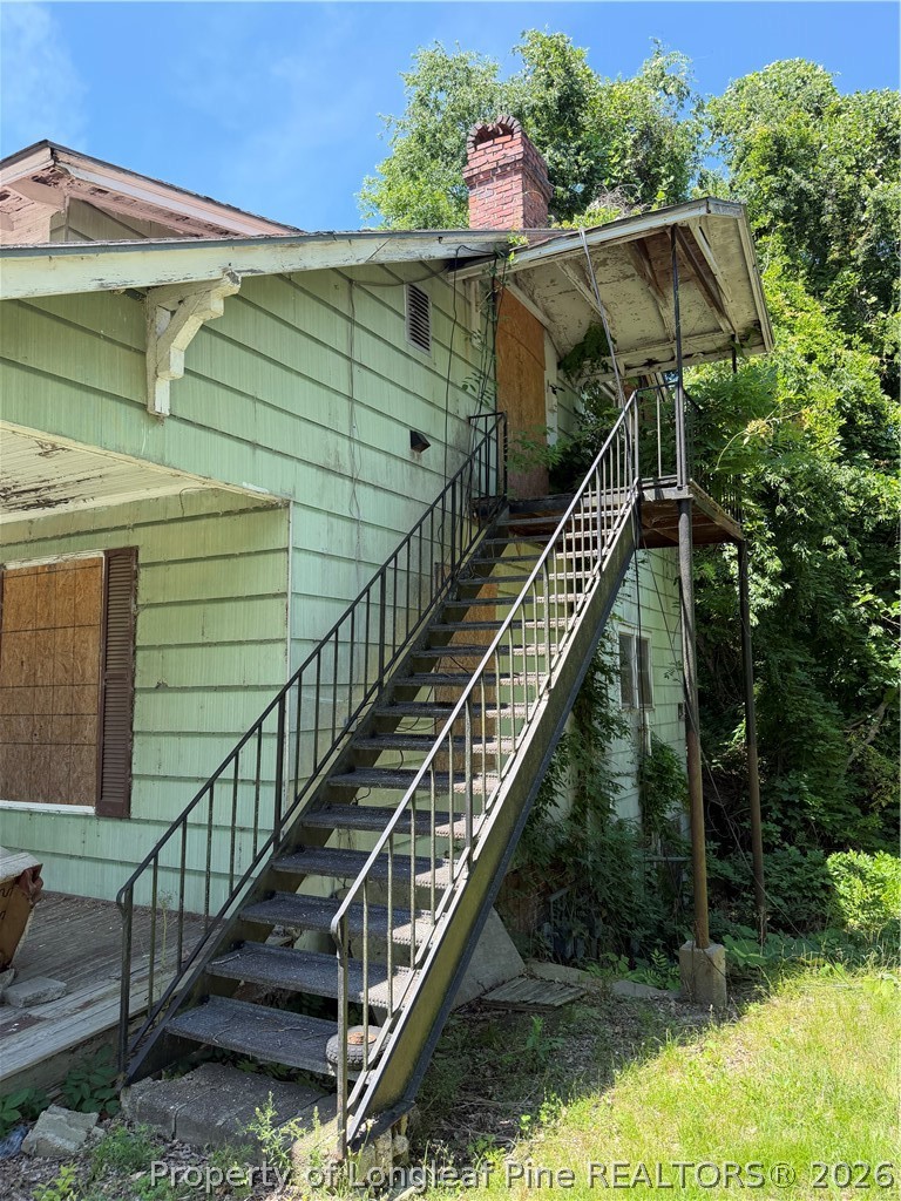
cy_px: 600
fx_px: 833
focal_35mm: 24
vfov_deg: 71.6
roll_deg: +1.0
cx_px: 450
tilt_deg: +7.6
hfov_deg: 56.8
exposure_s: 1/943
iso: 100
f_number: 1.78
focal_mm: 6.76
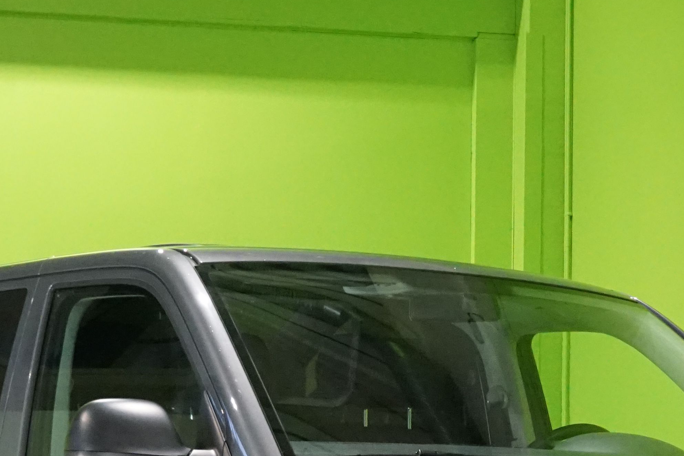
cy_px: 602
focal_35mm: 148
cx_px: 405
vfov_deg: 9.1
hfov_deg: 13.9
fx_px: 2812
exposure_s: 1/125
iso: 6400
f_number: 8
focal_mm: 49
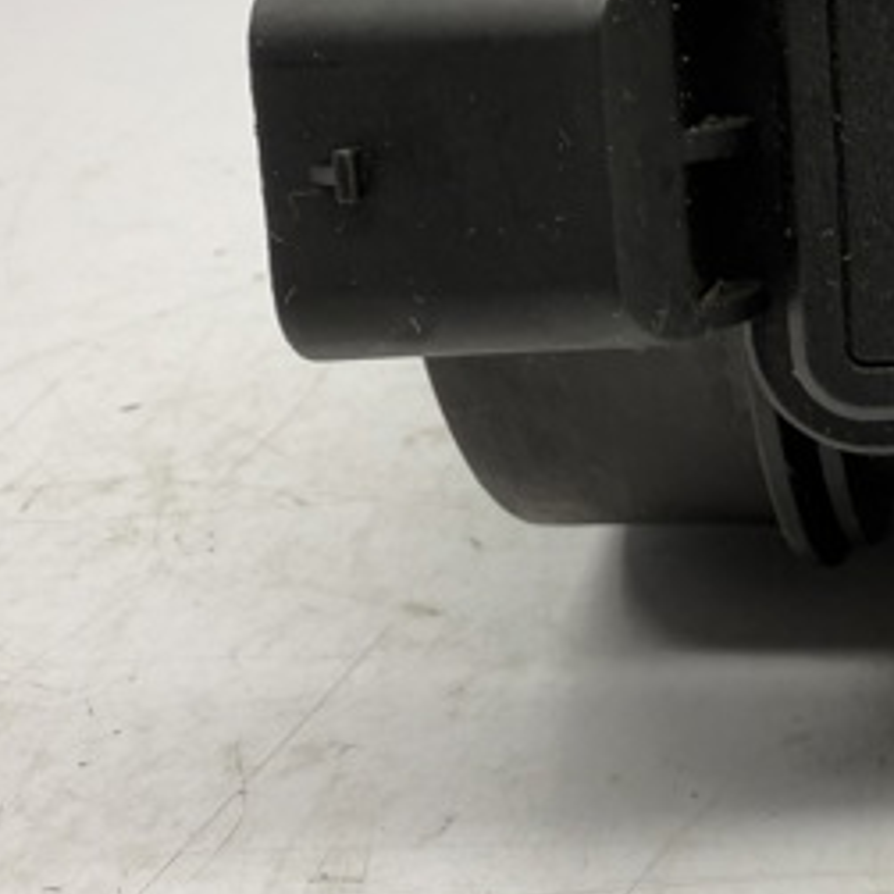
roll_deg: +0.4
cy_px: 142
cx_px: 1040
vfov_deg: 30.6
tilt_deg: -20.7
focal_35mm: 54
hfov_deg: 28.1
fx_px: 1578
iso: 40
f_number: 2.2
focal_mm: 2.22
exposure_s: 1/120
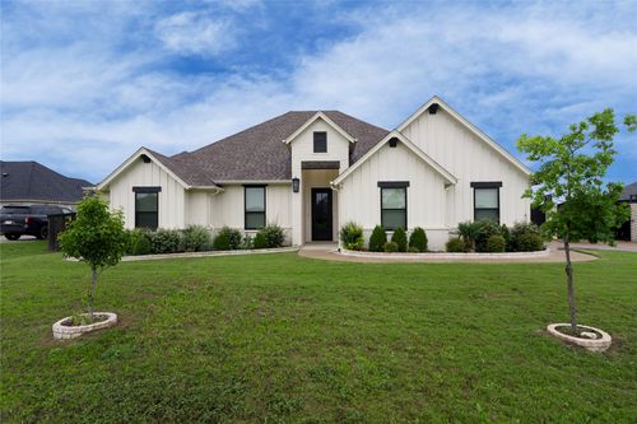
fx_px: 336
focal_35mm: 19
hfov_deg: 86.9
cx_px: 318
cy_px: 212
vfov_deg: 64.5
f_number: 5.6
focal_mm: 19
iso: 100
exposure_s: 1/60
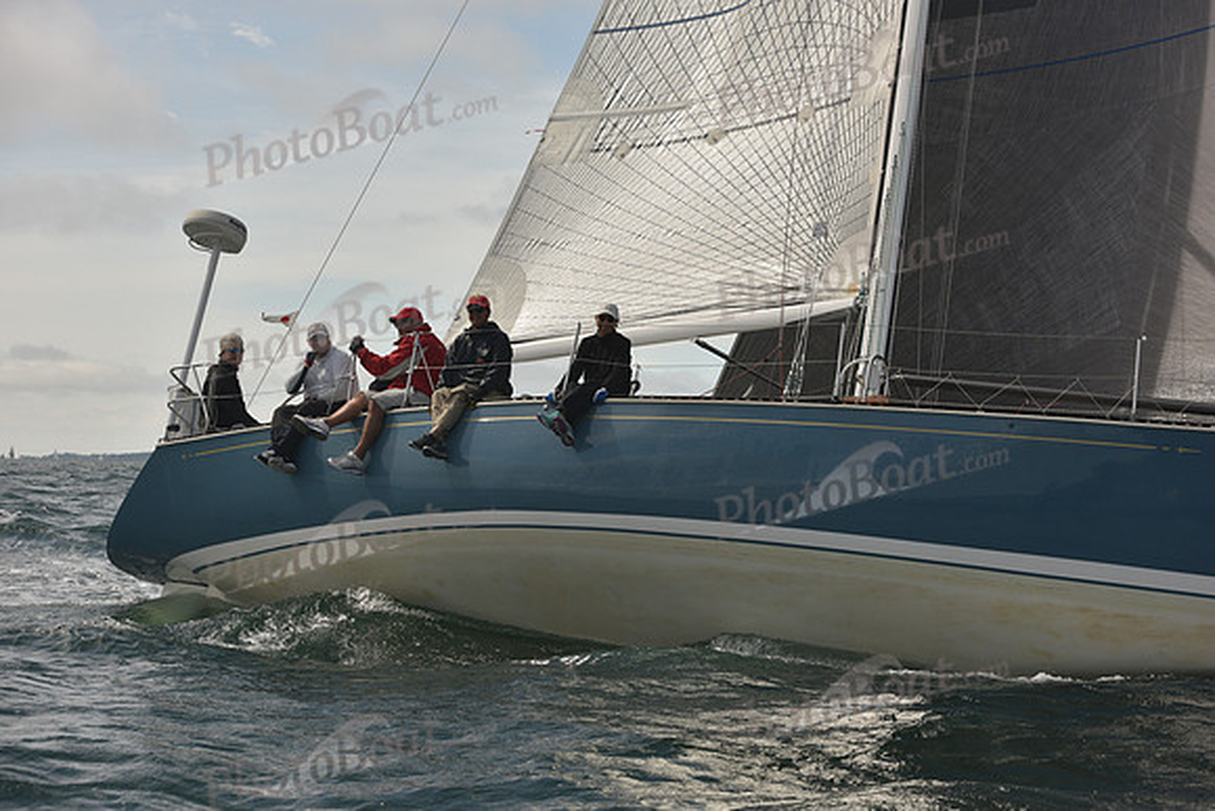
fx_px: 2363
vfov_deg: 19.5
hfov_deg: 28.8
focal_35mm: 70
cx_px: 608
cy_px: 406
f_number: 6.3
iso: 320
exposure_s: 1/1000
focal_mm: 70
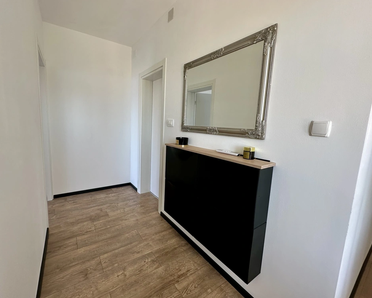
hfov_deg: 96.6
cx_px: 171
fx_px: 165
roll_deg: -2.3
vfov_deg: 84.0
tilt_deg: -6.8
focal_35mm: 15
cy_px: 145
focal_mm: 2.22
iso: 100
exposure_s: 1/99
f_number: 2.2
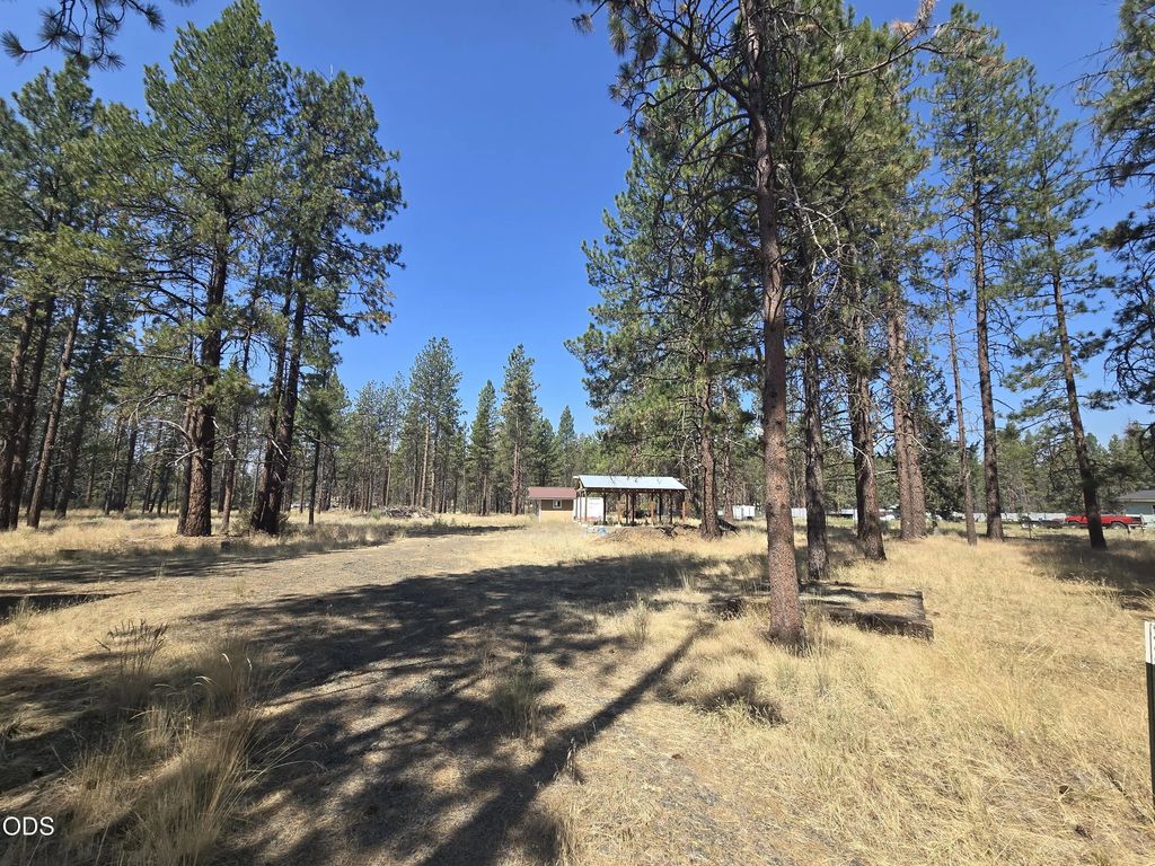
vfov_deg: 89.9
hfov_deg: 106.2
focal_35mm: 13
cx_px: 578
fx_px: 434
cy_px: 433
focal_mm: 2.2
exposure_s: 1/1429
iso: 50
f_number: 2.2
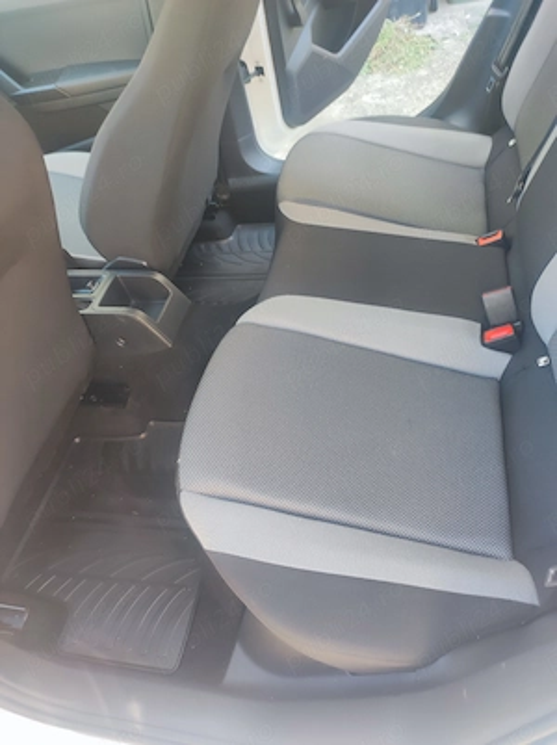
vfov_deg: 69.4
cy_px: 372
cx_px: 278
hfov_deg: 54.8
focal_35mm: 25
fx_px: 537
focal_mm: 4.7
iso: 199
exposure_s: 1/50
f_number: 1.79
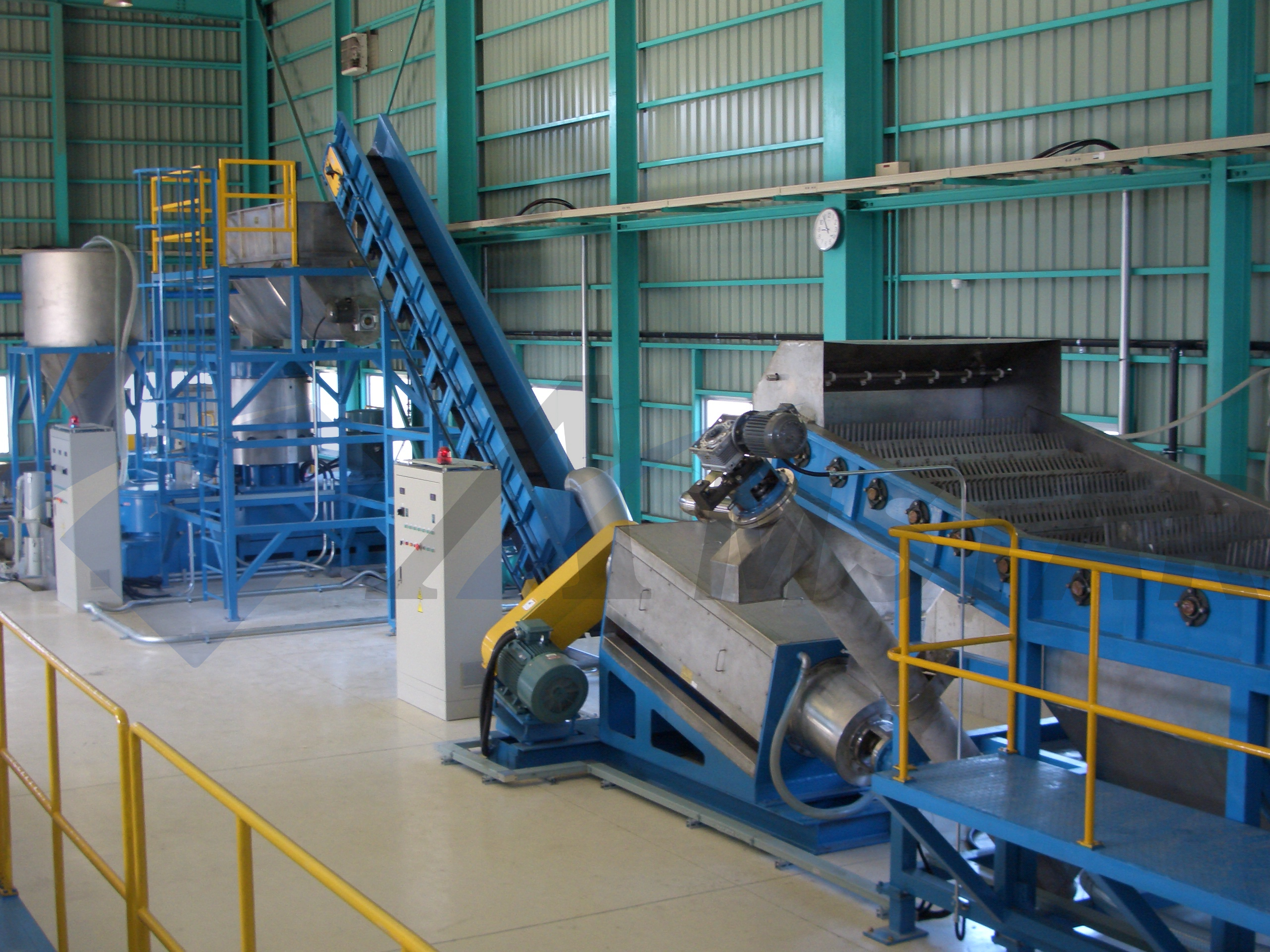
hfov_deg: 52.6
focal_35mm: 35
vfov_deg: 40.7
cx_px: 635
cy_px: 476
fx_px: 1284
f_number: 2.6
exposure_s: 1/80
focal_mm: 5.8
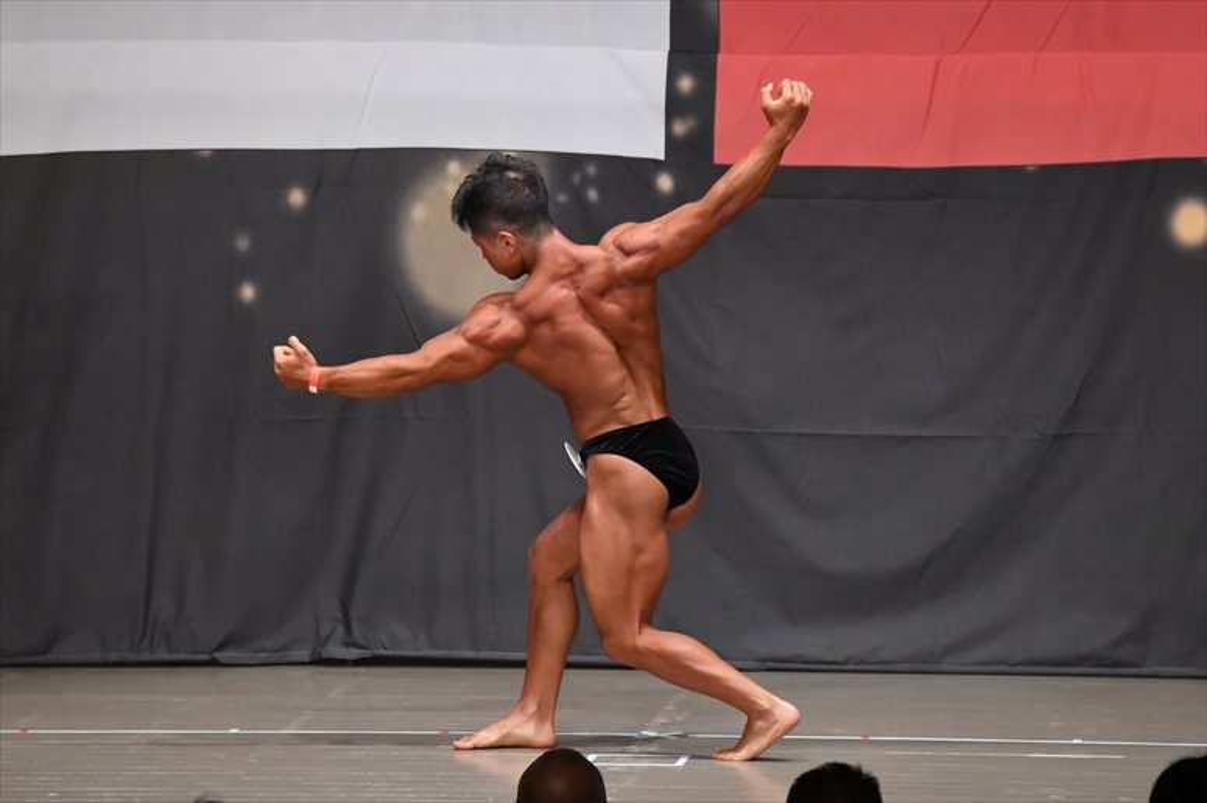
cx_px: 604
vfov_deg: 5.7
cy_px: 402
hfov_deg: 8.6
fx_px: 8043
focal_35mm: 240
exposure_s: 1/400
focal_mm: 160
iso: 6400
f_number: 5.6
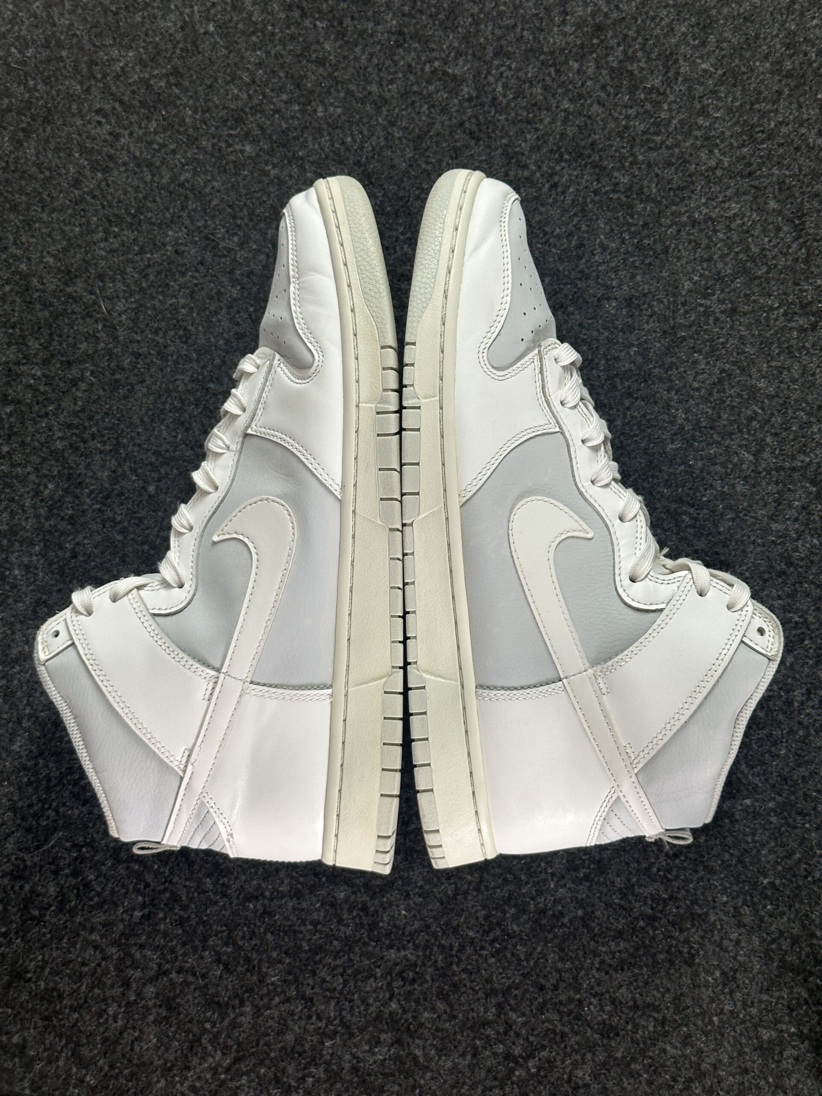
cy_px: 548
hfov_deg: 30.3
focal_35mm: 48
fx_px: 1520
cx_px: 411
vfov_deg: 39.7
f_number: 1.78
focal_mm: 6.86
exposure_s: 1/50
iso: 125
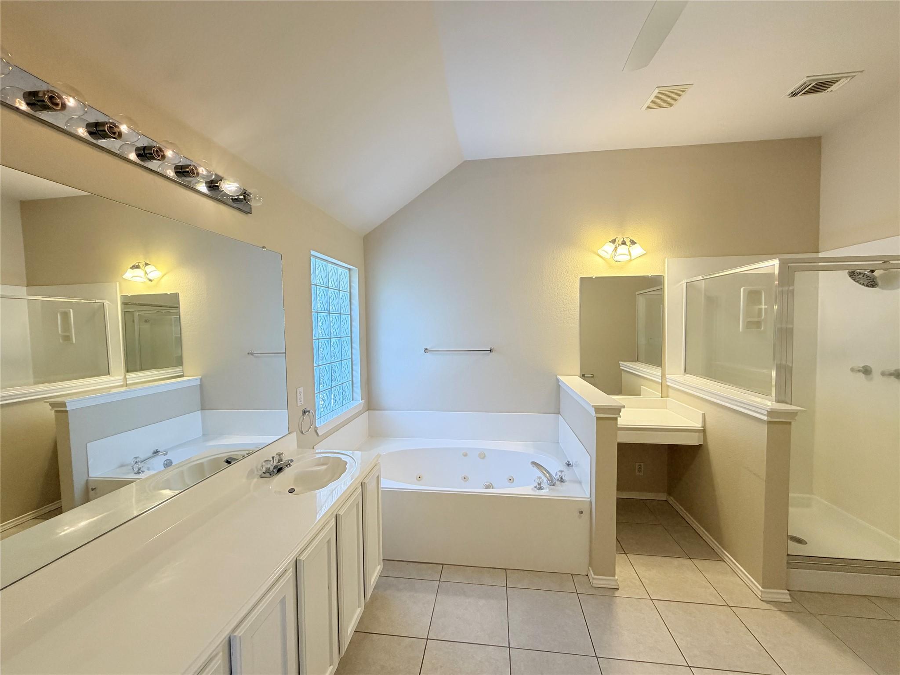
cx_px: 450
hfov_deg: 102.1
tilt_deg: -2.6
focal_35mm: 14
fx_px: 364
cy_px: 338
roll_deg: +1.1
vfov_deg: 85.7
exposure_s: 1/120
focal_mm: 2.22
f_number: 2.2
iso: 200
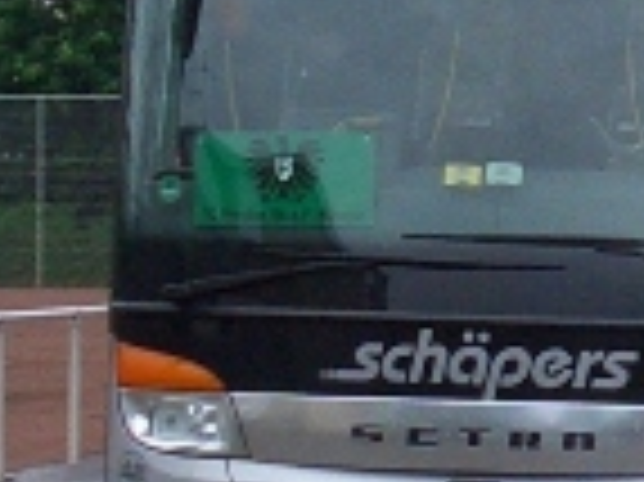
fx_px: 3736
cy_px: 185
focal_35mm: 201
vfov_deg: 7.4
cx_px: 1018
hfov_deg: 9.5
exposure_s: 1/125
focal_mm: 4.8
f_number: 4
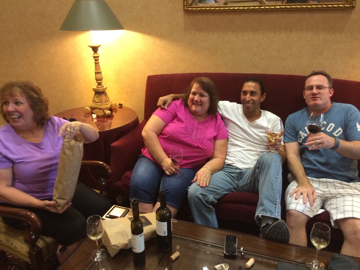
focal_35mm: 29
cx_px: 180
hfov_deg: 61.7
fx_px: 302
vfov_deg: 48.2
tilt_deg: -22.4
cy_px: 135
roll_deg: +1.3
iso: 250
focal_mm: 4.15
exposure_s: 1/30
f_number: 2.2
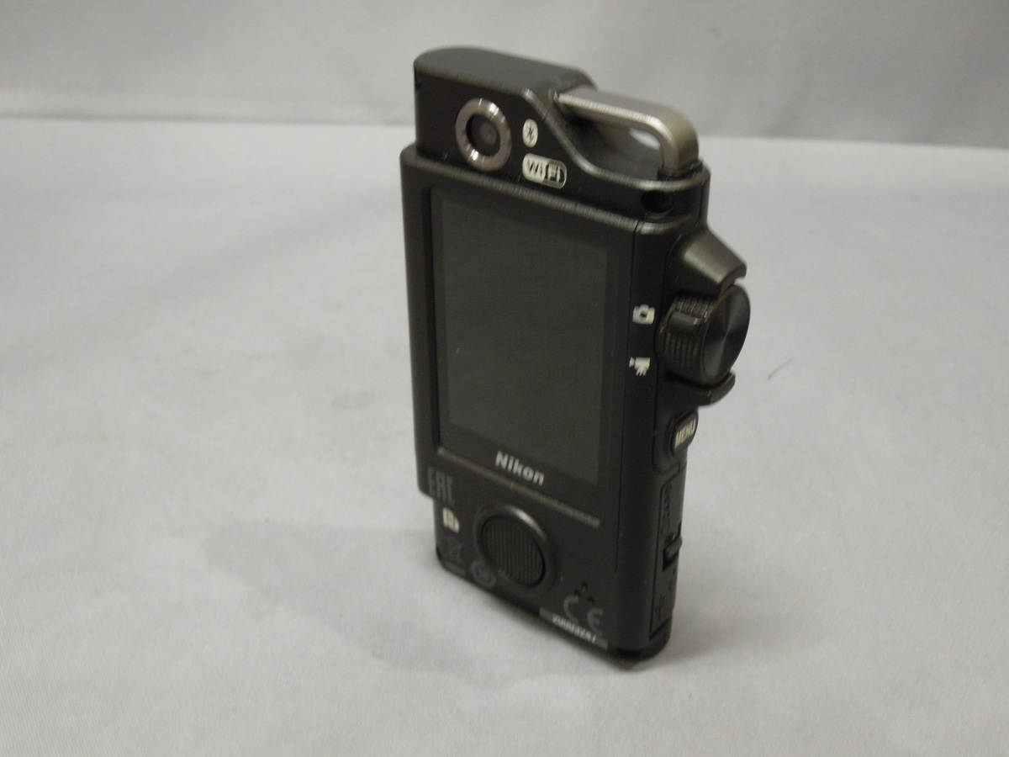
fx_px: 1312
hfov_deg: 42.1
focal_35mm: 45
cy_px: 378
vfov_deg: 32.2
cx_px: 504
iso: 400
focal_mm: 8.1
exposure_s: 1/13
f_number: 5.6
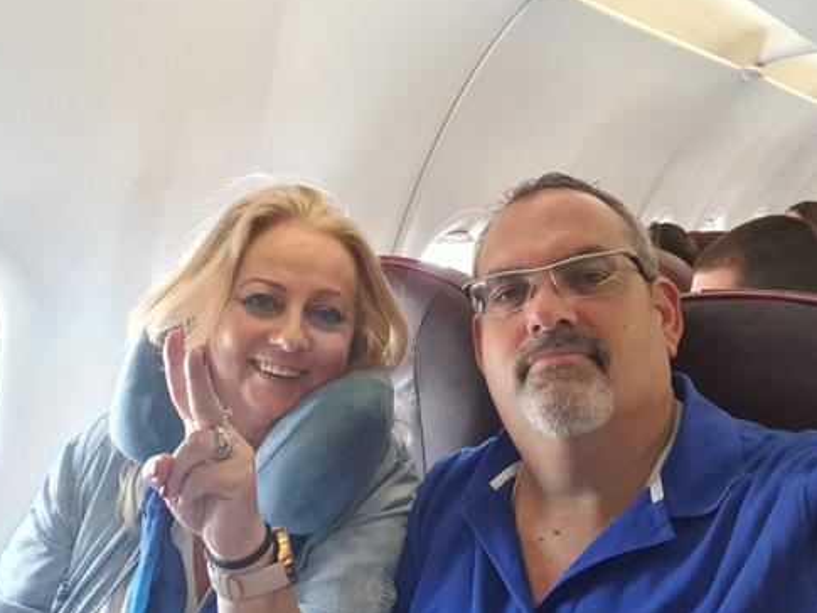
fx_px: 779
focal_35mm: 33
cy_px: 304
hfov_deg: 55.3
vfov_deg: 43.0
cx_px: 398
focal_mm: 3.3
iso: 250
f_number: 1.9
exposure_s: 1/100
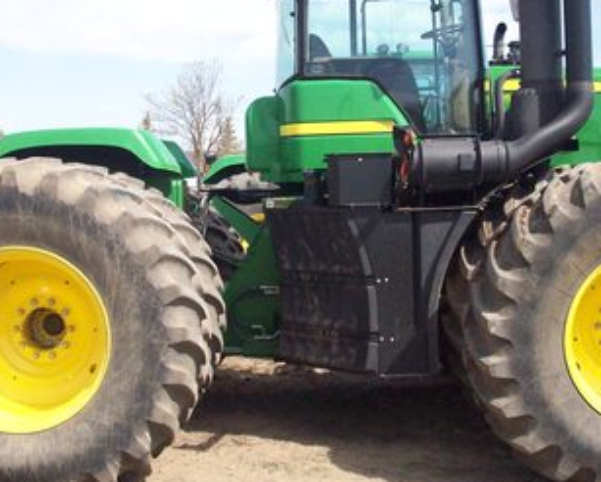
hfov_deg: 29.5
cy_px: 237
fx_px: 1139
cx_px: 335
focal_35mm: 64
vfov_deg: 23.9
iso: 160
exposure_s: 1/409
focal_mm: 6.2
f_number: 5.6
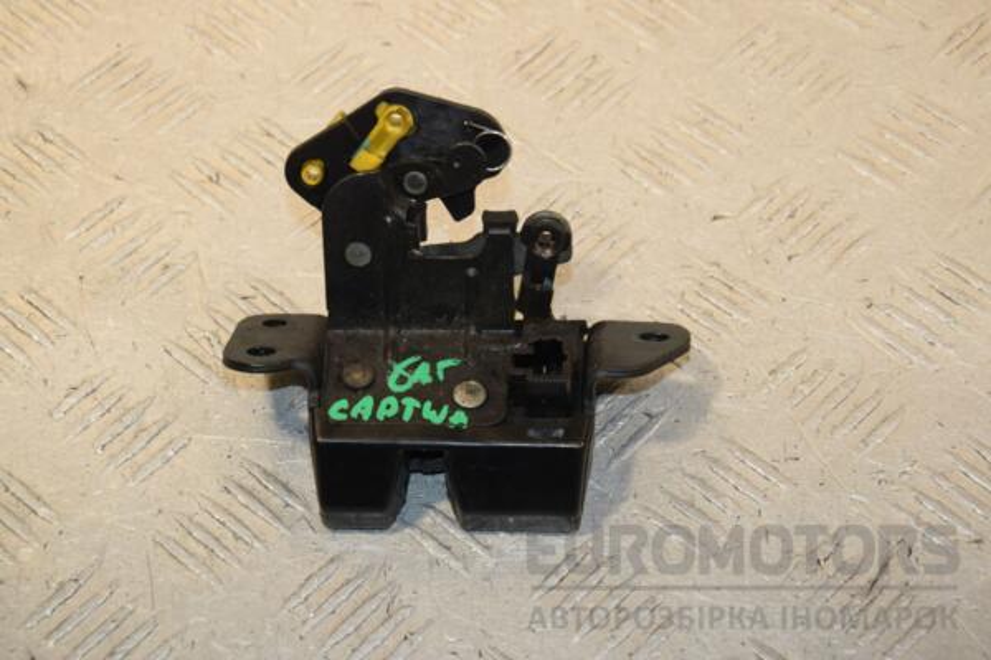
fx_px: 2725
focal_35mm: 99
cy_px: 330
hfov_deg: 20.6
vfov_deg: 13.8
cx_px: 496
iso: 800
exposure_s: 1/200
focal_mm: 66
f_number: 7.1
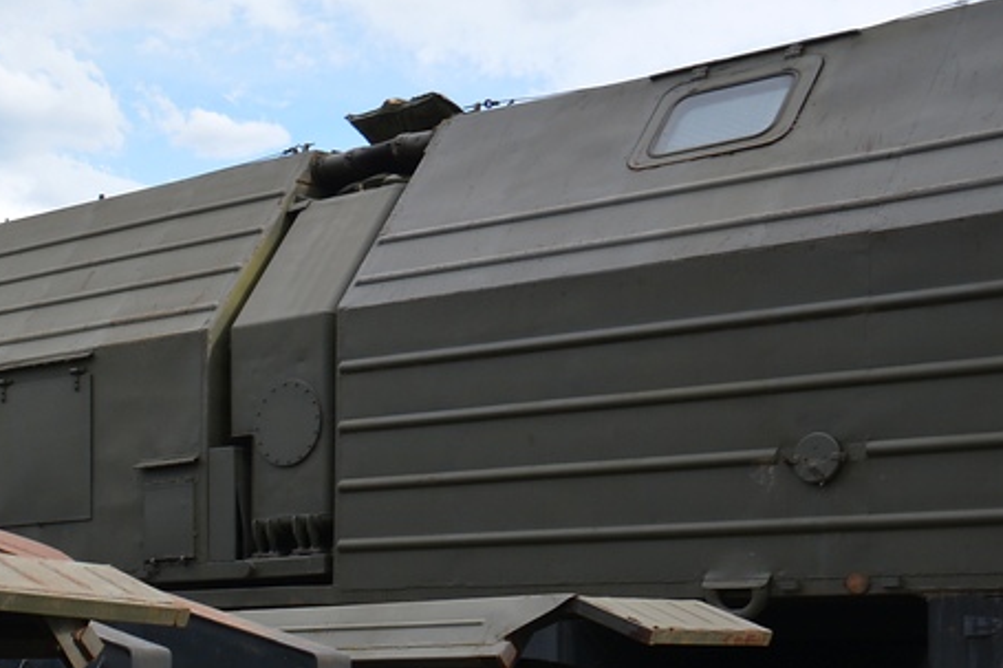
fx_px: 2423
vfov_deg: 15.5
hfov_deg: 21.6
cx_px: -226
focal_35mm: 87
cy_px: 624
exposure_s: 1/250
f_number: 8
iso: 180
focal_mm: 22
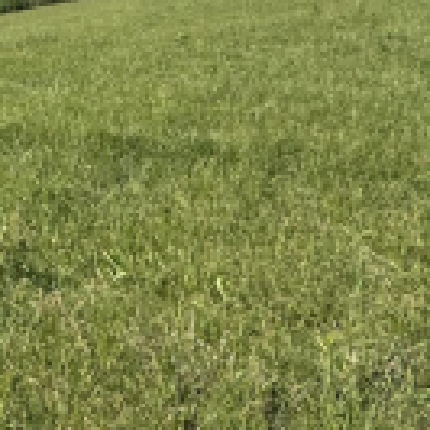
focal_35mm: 62
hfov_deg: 16.8
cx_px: -509
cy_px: 52
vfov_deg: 26.9
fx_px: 871
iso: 50
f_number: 2.2
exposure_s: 1/2083
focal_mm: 2.22
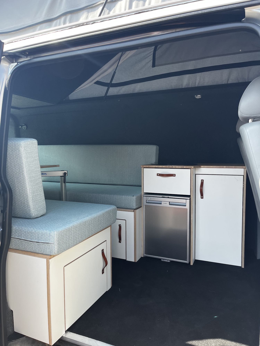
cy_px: 173
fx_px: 260
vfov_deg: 67.3
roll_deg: +0.3
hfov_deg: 53.1
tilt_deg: -6.0
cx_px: 130
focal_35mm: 26
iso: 50
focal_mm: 5.1
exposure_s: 1/352
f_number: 1.6
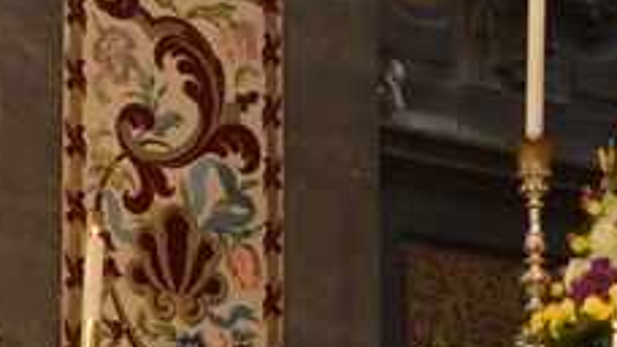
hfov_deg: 13.7
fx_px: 2567
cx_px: 422
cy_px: 428
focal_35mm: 157
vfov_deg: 7.6
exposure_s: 1/60
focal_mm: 25
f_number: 4
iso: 1600
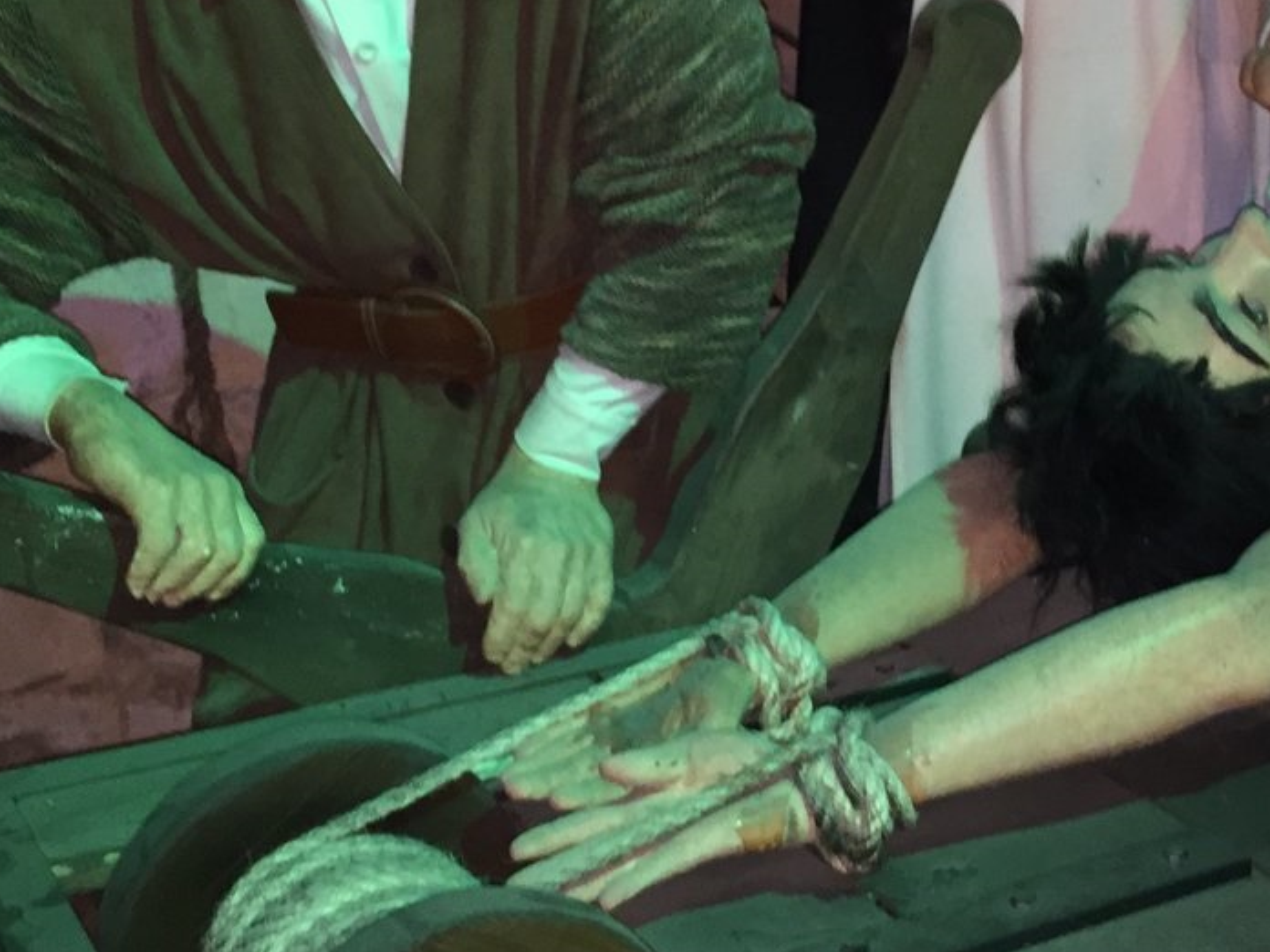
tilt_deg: -12.3
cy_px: 294
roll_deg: +0.0
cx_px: 1051
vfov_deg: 21.5
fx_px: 2495
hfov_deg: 27.9
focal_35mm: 68
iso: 160
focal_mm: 4.15
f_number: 2.2
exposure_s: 1/17
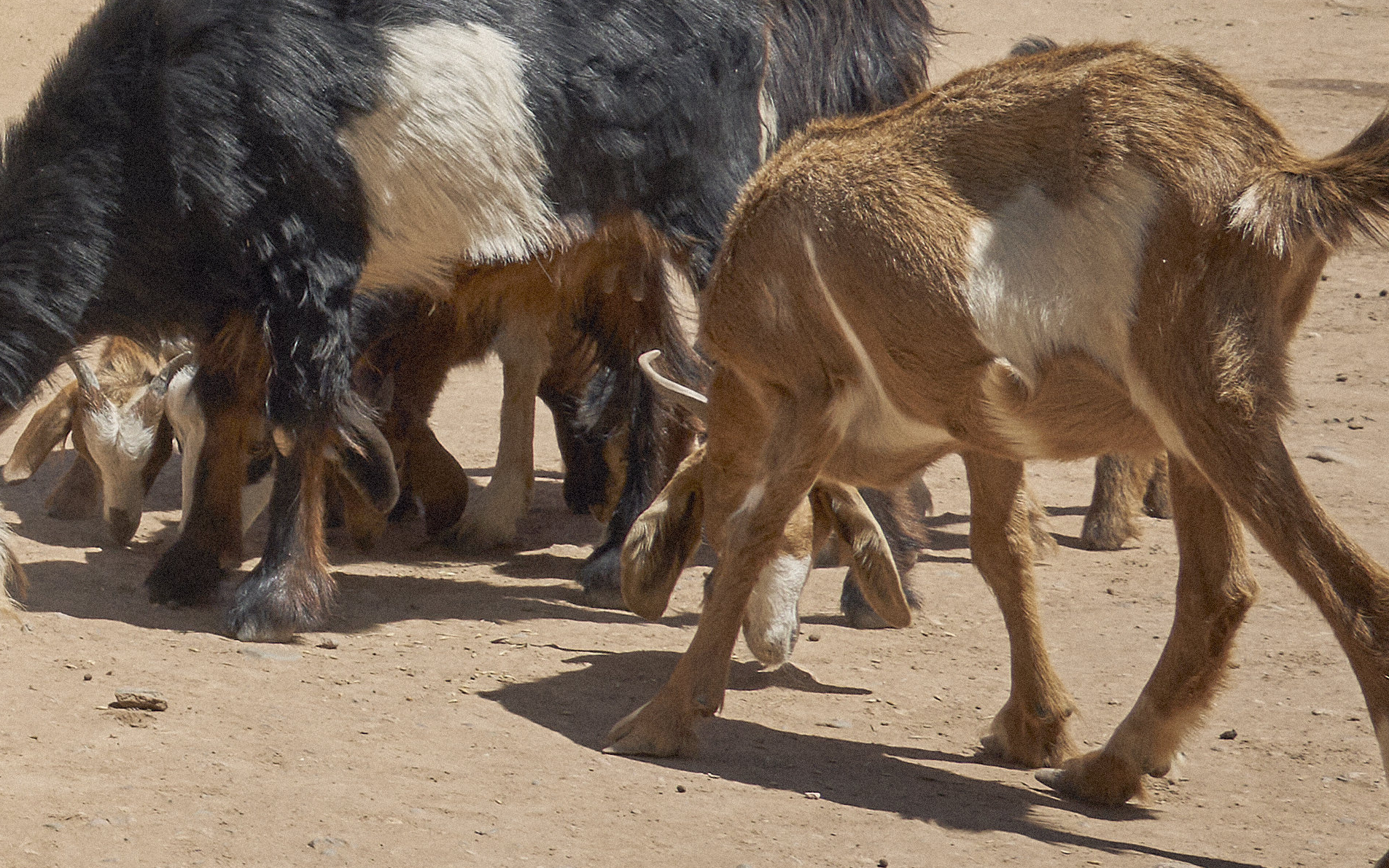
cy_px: -417
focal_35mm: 122
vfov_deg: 10.4
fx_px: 4619
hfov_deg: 13.9
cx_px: -1560
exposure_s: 1/500
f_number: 8
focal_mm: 24
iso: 200
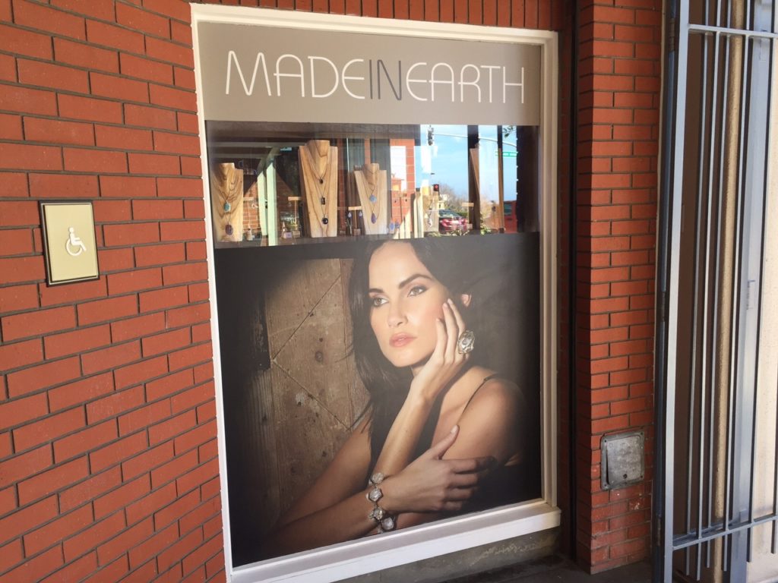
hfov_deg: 61.7
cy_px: 292
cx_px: 389
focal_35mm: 29
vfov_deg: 48.2
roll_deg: +2.0
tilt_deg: -7.8
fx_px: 652
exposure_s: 1/120
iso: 50
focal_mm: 4.15
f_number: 2.2
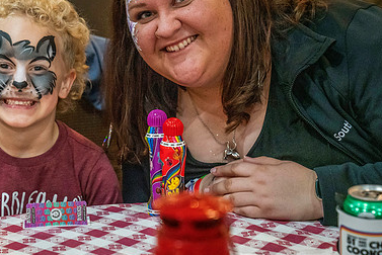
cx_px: 111
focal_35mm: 103
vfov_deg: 13.3
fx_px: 1094
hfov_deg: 19.7
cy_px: 89
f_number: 4
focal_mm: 67
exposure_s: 1/200
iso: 12800
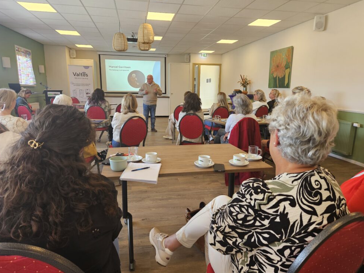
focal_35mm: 24
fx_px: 252
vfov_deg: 56.8
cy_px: 135
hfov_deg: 71.6
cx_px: 186
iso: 125
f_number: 1.8
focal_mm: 5.4
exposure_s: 1/61.3
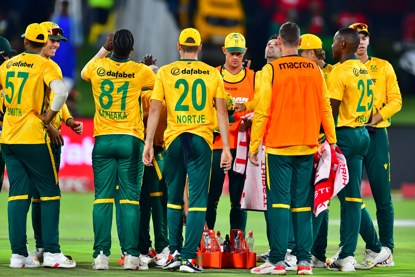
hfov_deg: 2.3
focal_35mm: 900
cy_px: 138
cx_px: 208
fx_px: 10374
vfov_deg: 1.5
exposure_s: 1/1000
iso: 1250
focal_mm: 600
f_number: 4
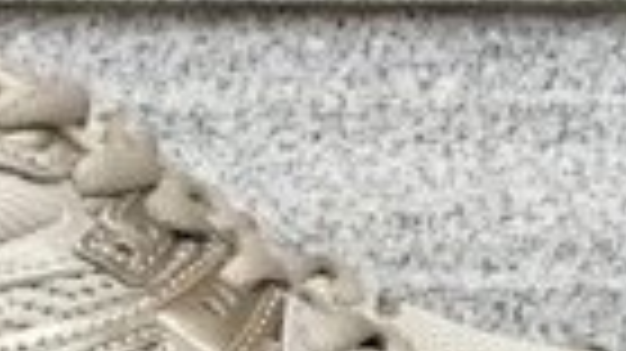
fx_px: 2588
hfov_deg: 13.6
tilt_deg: -18.0
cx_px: 36
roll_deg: +0.3
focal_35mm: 156
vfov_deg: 7.2
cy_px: 891
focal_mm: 3.3
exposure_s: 1/126
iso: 25
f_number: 2.4
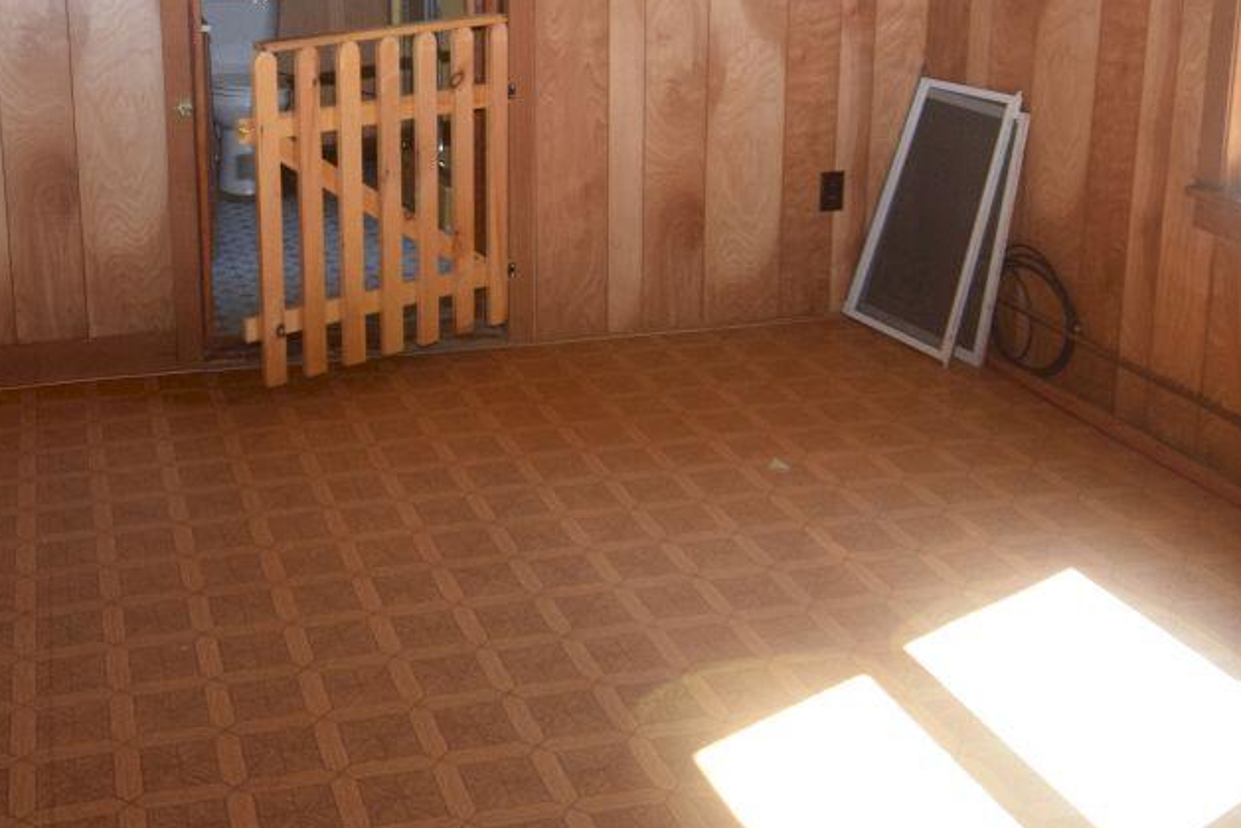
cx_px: 377
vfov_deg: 30.7
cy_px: 209
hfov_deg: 44.5
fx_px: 1483
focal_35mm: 43
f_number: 5.6
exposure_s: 1/125
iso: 720
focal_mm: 12
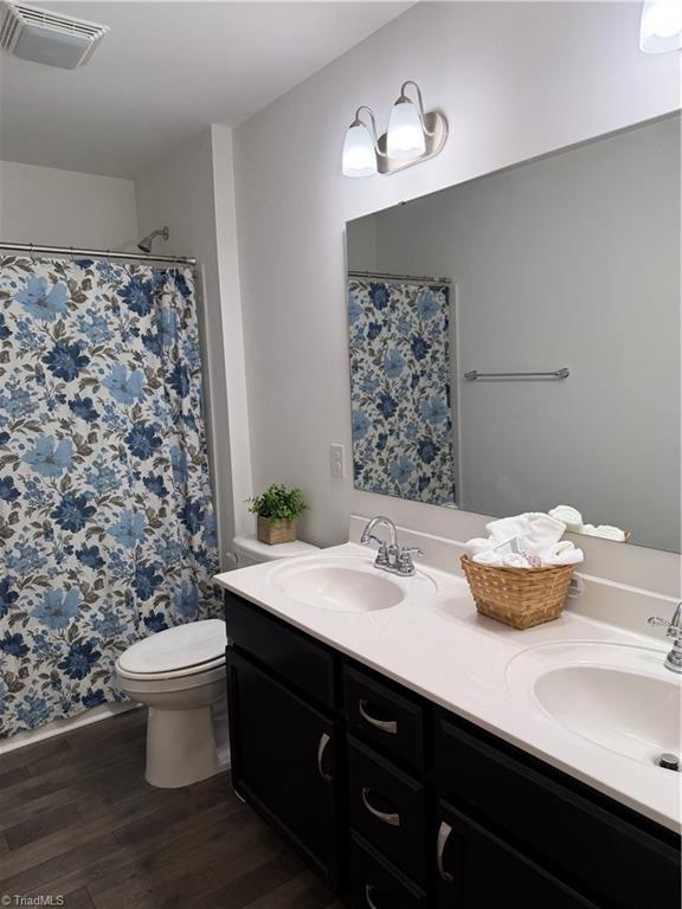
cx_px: 341
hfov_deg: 56.8
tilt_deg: -7.2
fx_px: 630
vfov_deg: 71.6
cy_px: 454
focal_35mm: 24
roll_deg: +0.8
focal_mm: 6.76
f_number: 1.78
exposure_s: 1/127
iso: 100
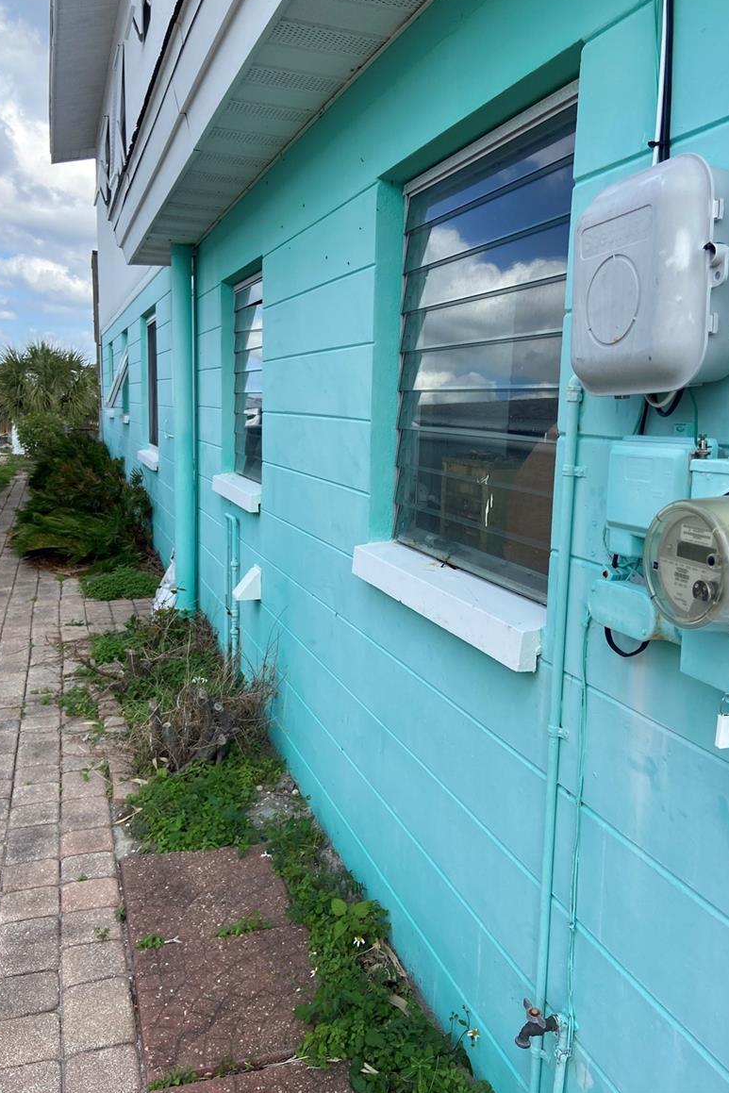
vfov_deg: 65.5
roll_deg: -0.3
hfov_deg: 46.4
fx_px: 850
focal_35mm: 28
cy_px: 529
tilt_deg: -6.8
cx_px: 383
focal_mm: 4.25
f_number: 1.8
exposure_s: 1/1484
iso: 32
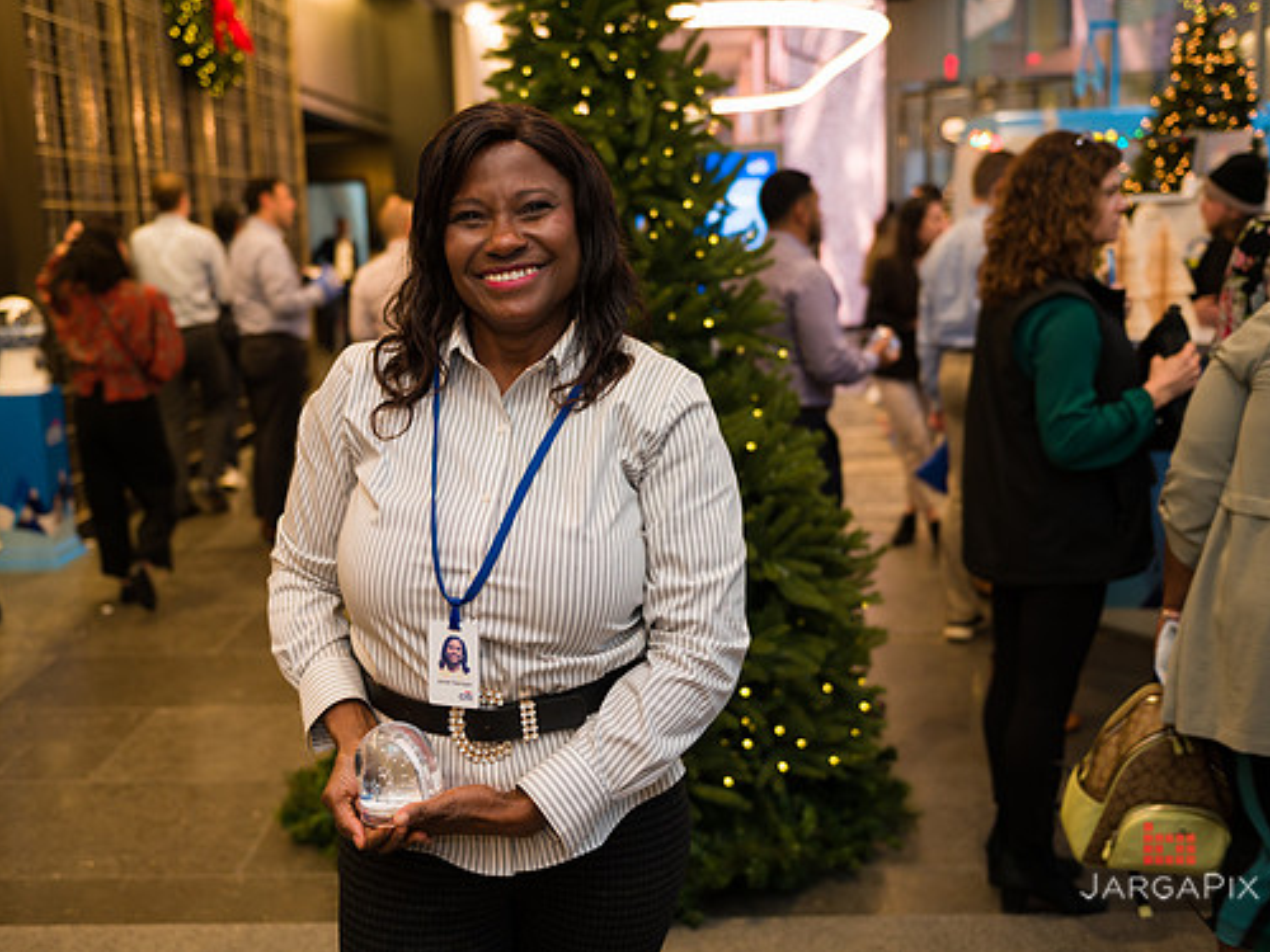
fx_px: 1431
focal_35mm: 39
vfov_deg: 36.8
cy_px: 465
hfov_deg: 47.8
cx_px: 587
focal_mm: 35
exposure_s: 1/125
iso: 400
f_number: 3.2
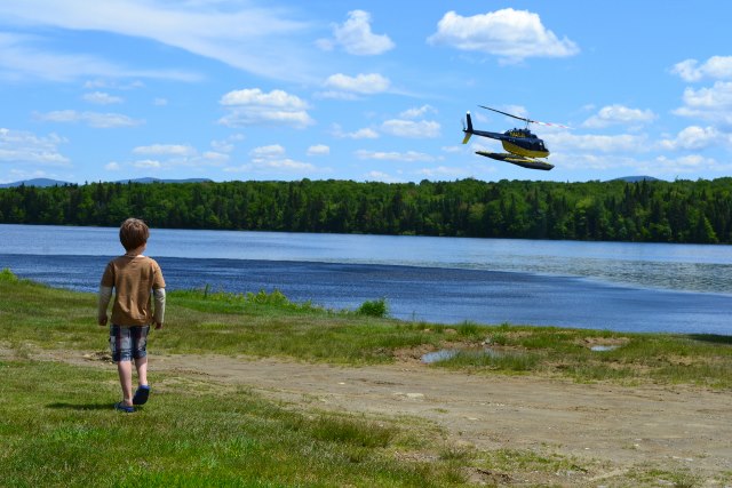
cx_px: 366
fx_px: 1068
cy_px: 244
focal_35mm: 52
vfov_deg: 25.8
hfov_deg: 37.8
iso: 400
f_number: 11
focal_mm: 35
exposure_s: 1/500
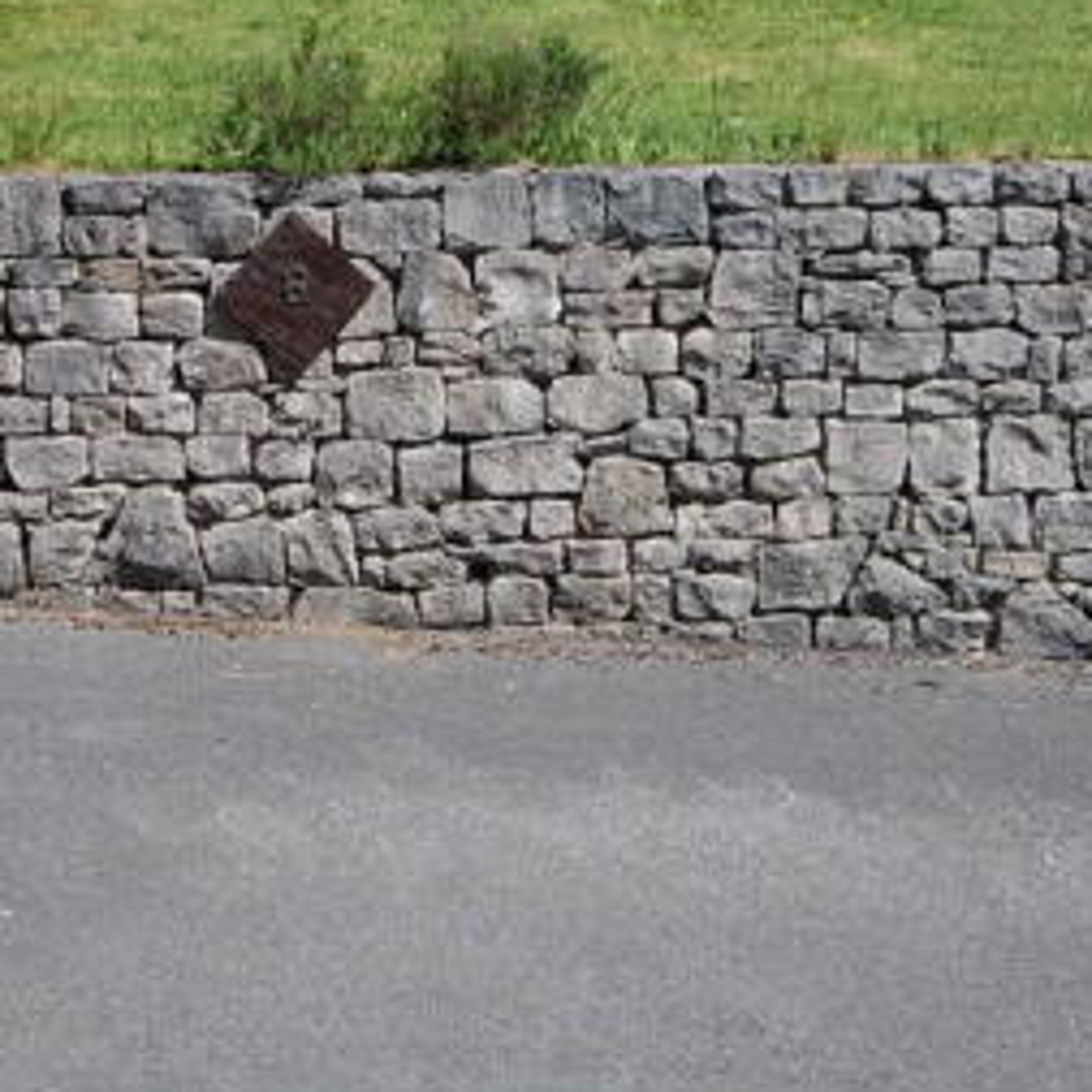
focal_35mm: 66
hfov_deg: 26.1
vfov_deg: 25.6
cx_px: 442
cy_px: 196
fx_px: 2356
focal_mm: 20
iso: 100
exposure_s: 1/200
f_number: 7.1
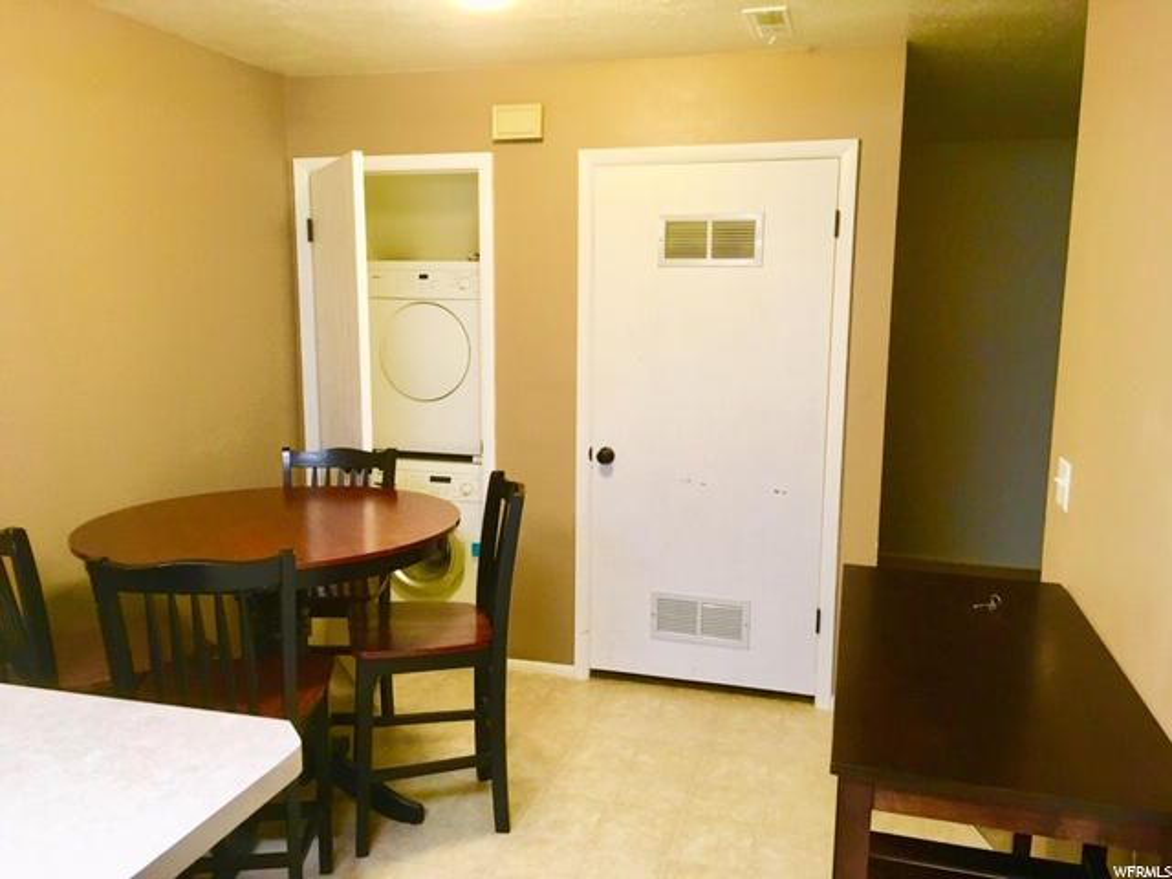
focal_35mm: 29
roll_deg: +0.9
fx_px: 982
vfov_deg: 48.2
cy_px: 440
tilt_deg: -8.6
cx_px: 586
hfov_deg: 61.7
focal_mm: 4.15
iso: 200
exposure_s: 1/24
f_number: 2.2
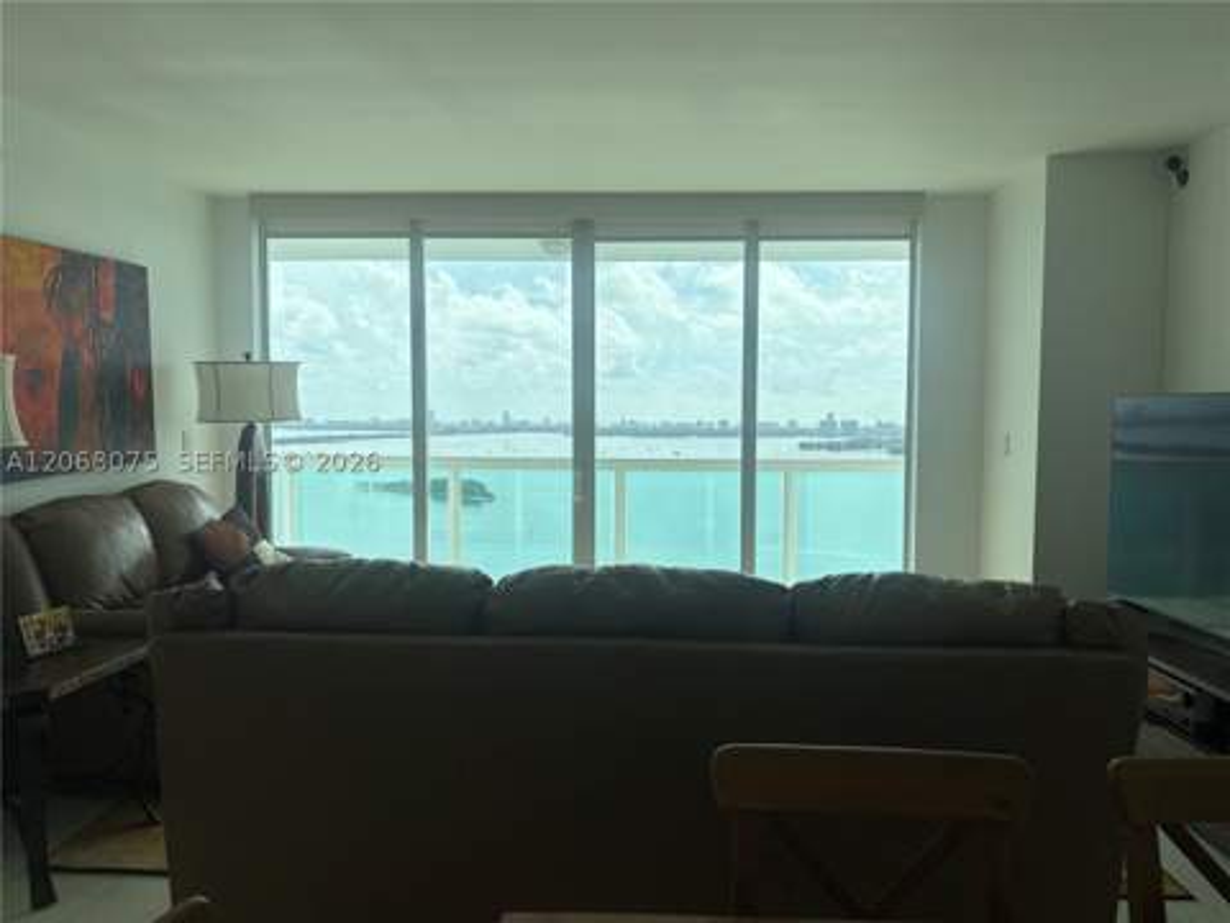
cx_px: 615
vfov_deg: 53.1
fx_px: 924
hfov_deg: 67.3
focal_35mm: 26
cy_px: 462
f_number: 1.6
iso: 50
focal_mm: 5.96
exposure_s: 1/3448
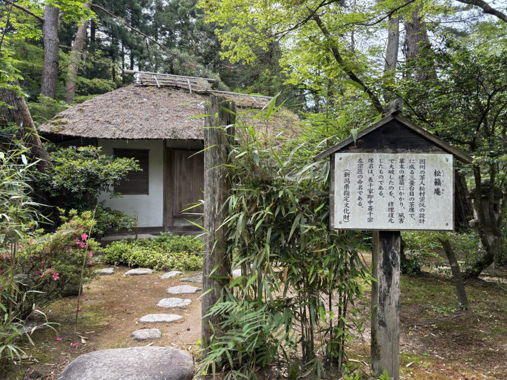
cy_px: 190
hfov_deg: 67.3
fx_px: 381
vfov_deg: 53.1
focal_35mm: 26
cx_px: 254
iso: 50
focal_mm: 5.96
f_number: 1.6
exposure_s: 1/313
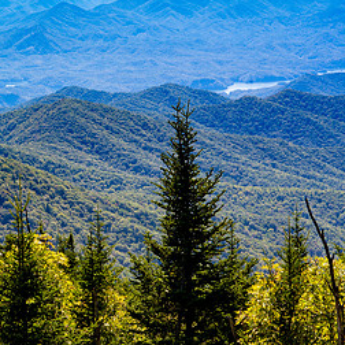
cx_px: -29
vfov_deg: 12.7
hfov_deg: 12.5
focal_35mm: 137
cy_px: 125
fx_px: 1545
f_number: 22
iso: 320
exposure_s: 1/40
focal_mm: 70
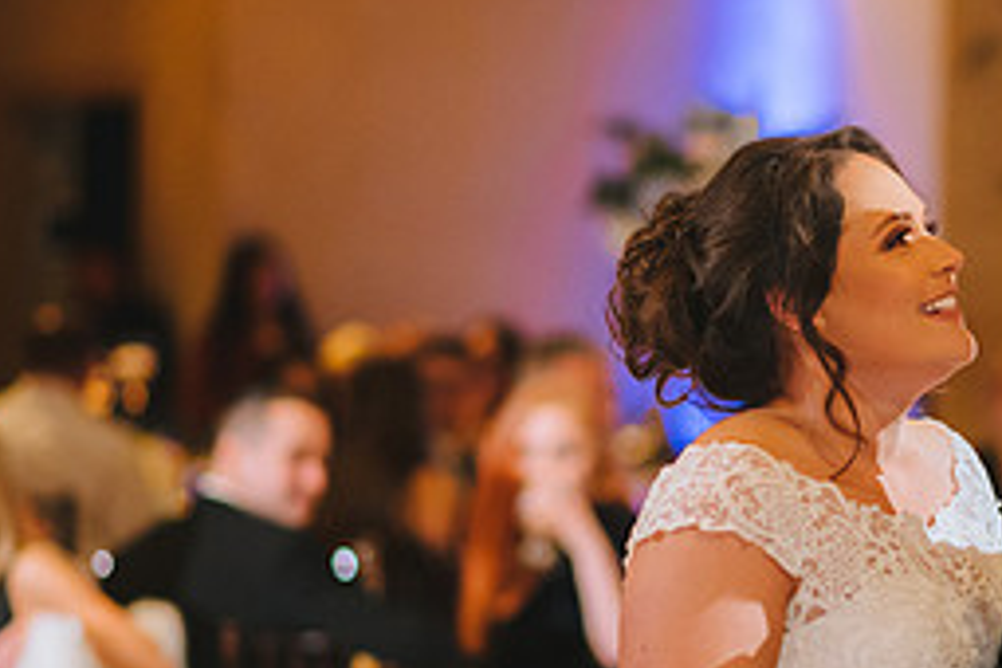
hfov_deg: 10.6
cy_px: 462
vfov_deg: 7.1
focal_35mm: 193
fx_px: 5371
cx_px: 833
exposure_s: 1/160
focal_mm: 85
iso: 1600
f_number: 2
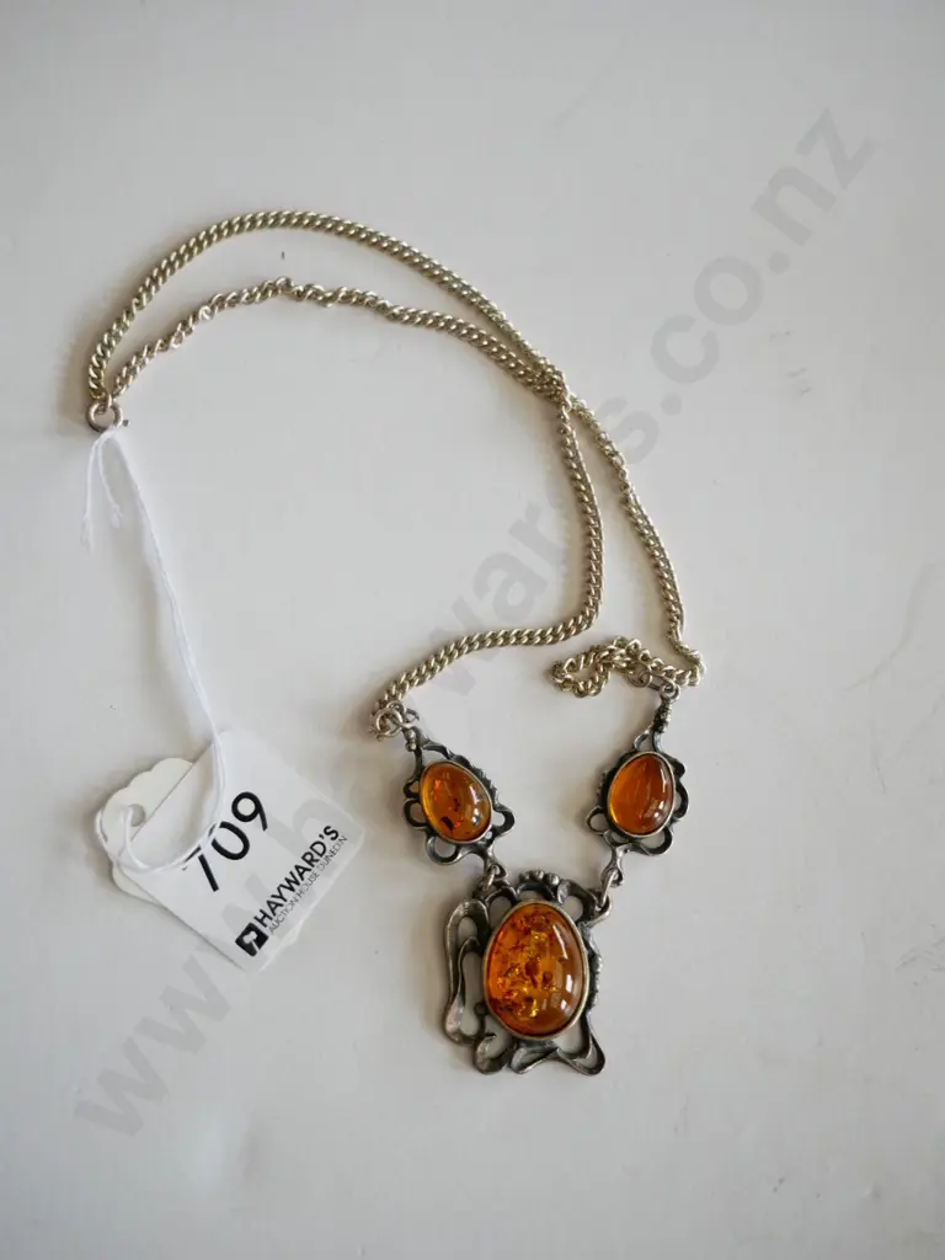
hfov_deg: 36.0
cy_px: 630
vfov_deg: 46.8
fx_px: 1456
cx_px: 472
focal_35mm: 40
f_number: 4.1
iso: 500
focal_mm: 20
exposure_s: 1/60
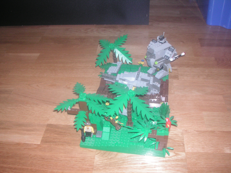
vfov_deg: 37.7
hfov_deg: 49.0
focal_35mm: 38
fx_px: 254
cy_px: 86
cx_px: 116
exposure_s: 1/45
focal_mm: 6.3
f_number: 3.3
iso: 160
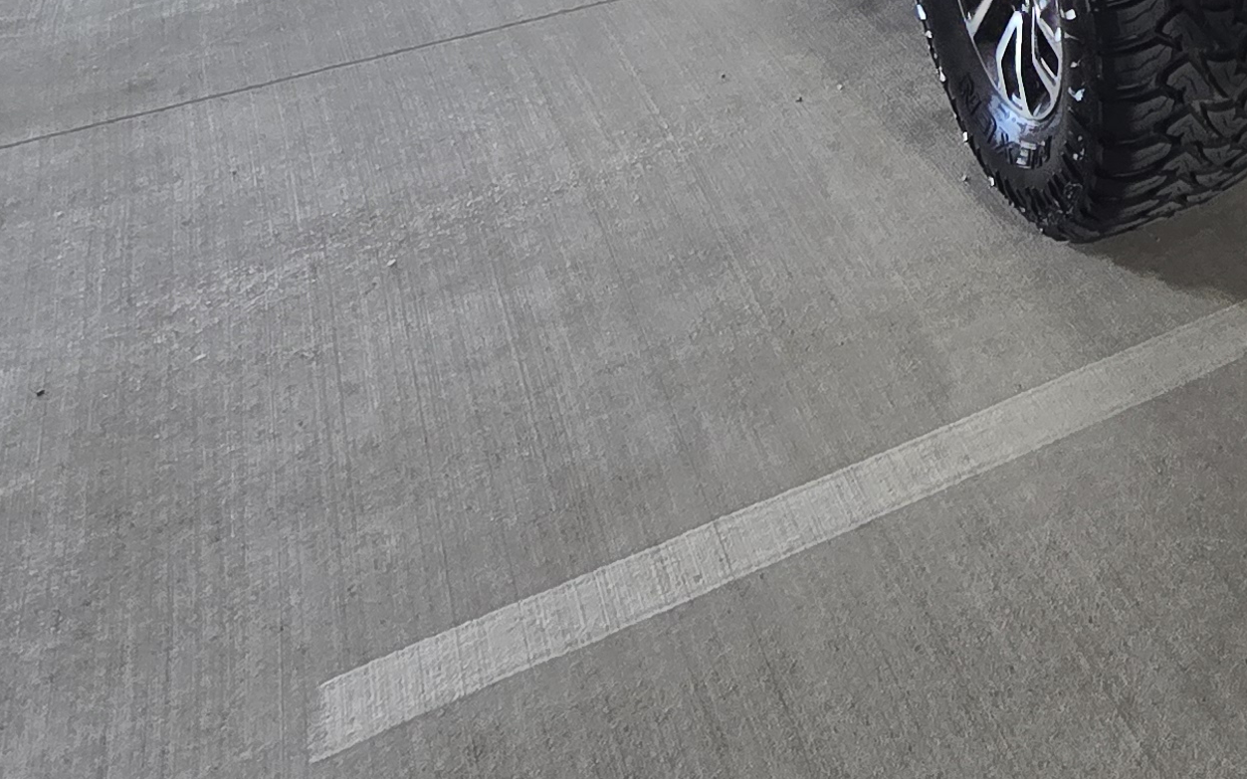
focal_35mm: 44
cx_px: 1523
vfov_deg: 24.6
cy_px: -287
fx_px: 1495
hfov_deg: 35.1
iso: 160
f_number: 2.2
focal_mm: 2.2
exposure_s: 1/60
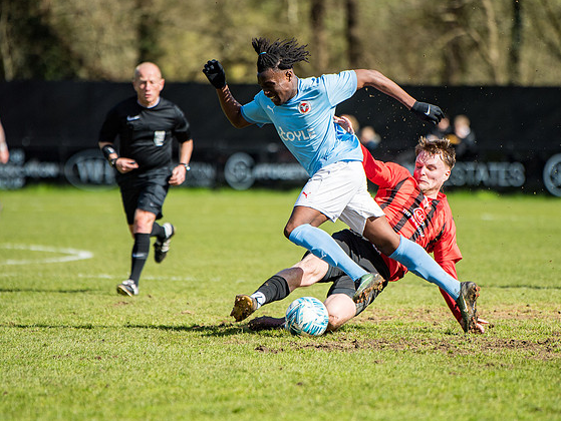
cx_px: 331
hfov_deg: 6.4
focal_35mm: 309
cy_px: 210
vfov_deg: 4.8
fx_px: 5011
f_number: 3.2
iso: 400
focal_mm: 200
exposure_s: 1/8000
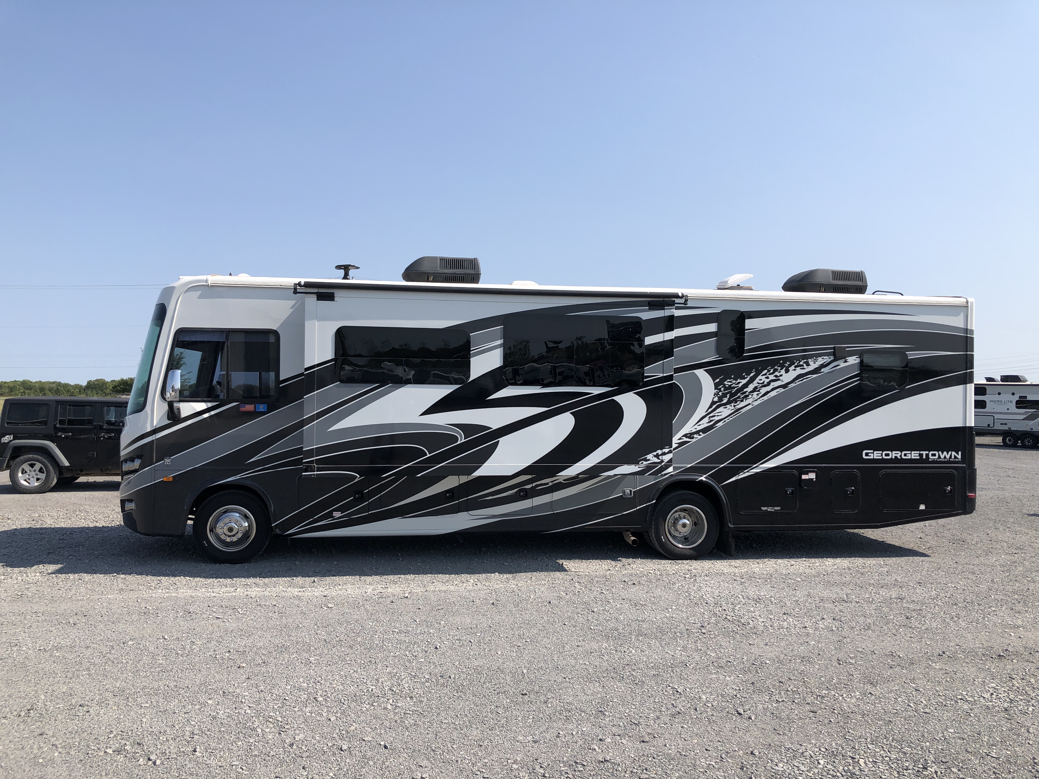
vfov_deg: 49.7
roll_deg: -0.7
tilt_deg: -0.3
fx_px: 840
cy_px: 390
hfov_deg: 63.4
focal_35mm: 28
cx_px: 520
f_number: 1.8
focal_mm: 3.99
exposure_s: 1/2088
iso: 20
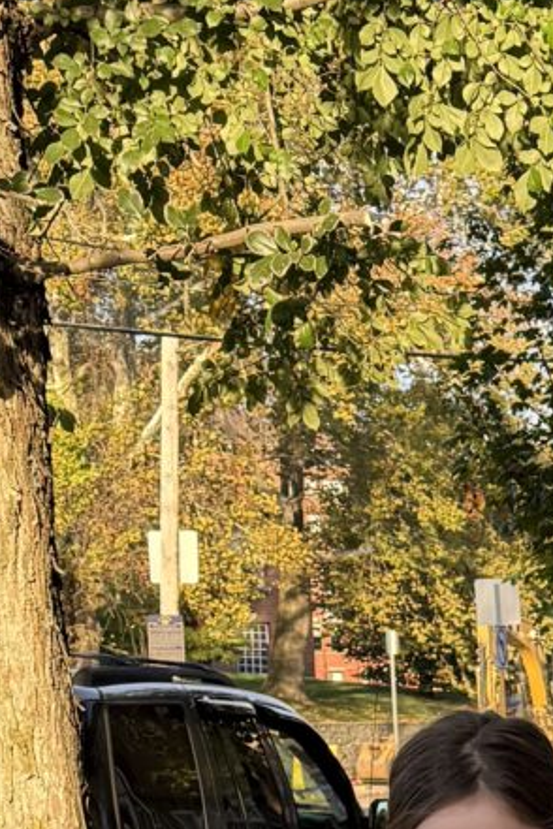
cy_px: 1235
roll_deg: +0.9
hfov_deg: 11.3
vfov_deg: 16.2
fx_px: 2673
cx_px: 846
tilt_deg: -8.3
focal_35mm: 116
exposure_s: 1/445
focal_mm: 6.76
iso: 100
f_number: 1.78
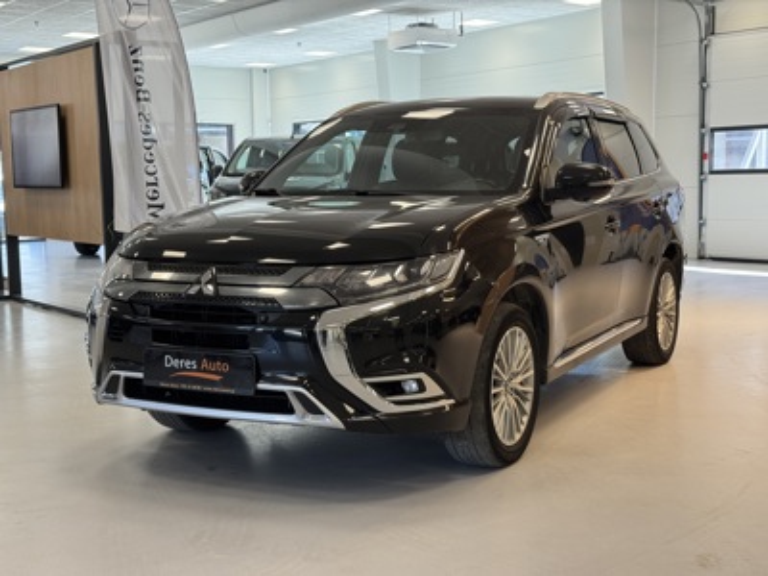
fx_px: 1065
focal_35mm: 48
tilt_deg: -5.9
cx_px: 384
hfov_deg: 39.7
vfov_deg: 30.3
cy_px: 288
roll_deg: +1.3
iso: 50
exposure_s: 1/100
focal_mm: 6.76
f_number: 1.78
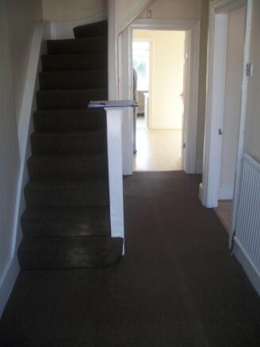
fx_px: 350
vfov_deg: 52.6
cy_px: 174
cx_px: 130
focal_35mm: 35
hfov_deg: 40.7
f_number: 3.1
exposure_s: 1/50
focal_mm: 6.3
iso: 80
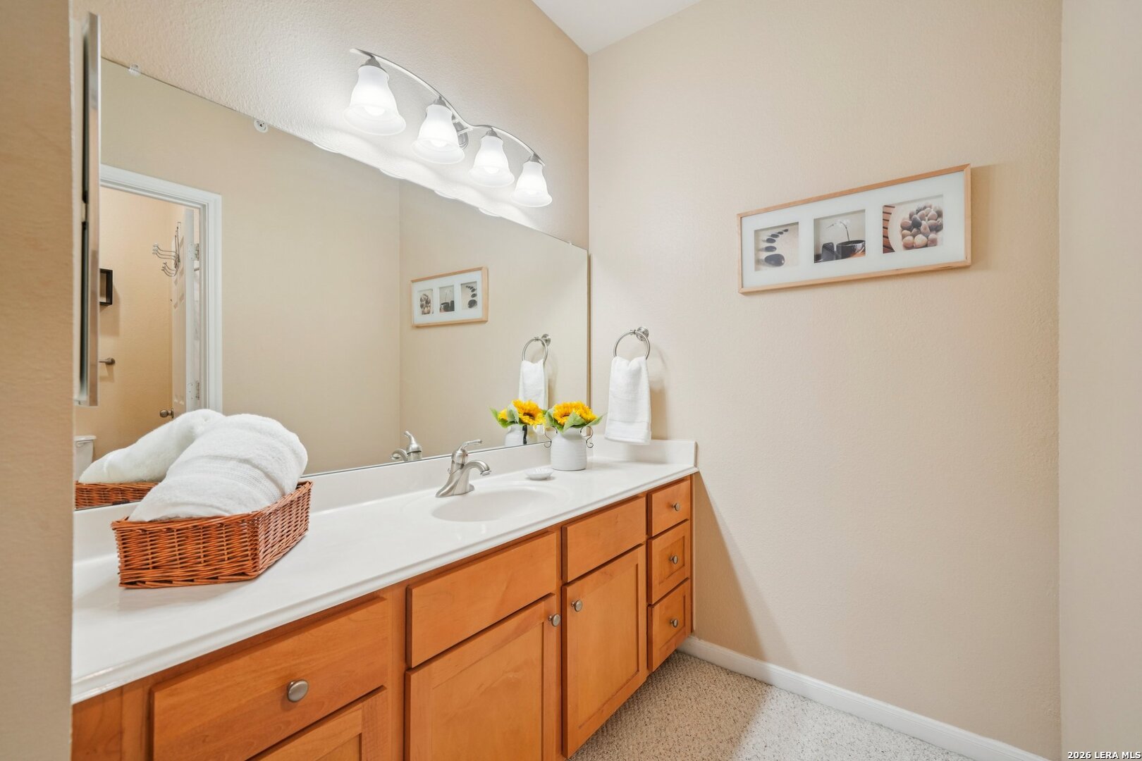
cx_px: 571
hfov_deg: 100.4
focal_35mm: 15
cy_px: 380
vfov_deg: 77.3
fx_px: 476
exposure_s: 1/40
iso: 800
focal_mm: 15
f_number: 7.1
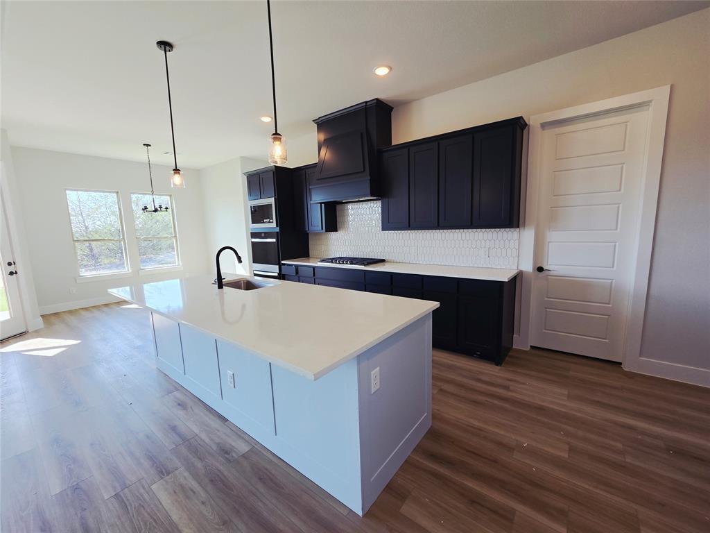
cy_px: 266
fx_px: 267
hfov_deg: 106.2
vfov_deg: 89.9
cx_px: 355
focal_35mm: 13
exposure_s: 1/120
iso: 50
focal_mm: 2.2
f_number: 2.2
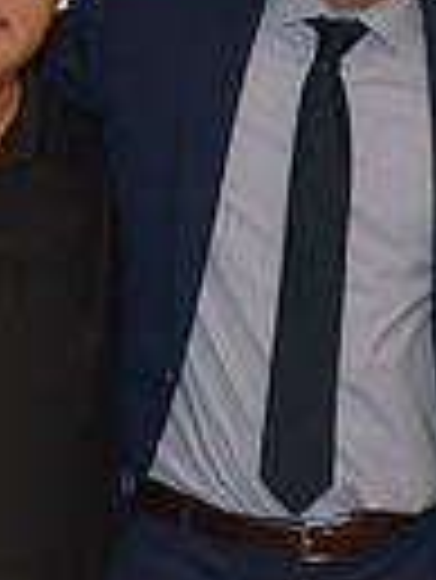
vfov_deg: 15.7
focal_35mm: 125
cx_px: 616
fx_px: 2096
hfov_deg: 11.5
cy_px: 160
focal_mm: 29
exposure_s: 1/60
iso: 800
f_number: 7.1
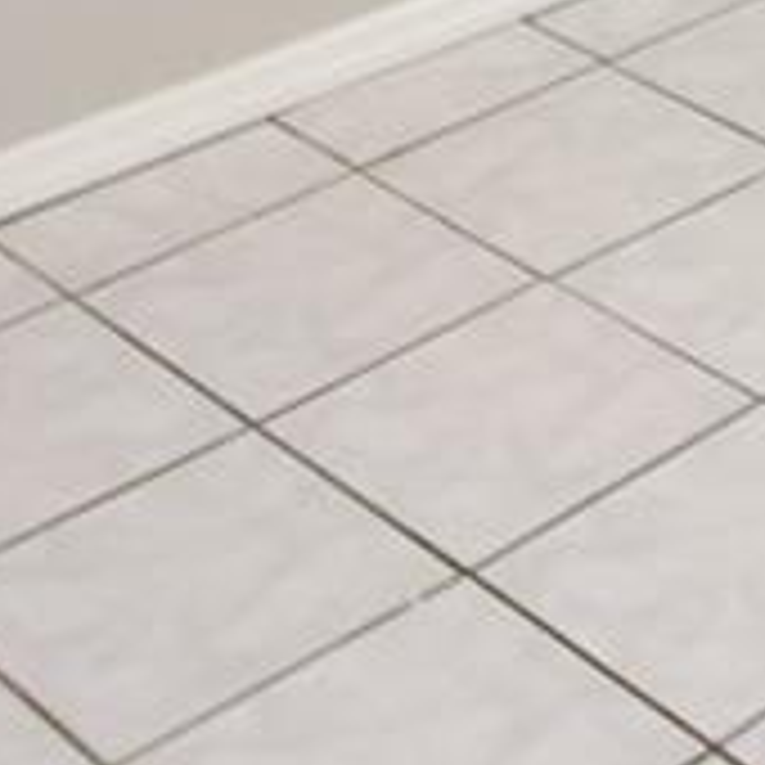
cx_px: 1197
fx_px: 3000
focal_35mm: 120
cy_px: -1116
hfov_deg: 13.6
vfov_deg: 11.7
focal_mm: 10
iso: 800
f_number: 3.5
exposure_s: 1/30
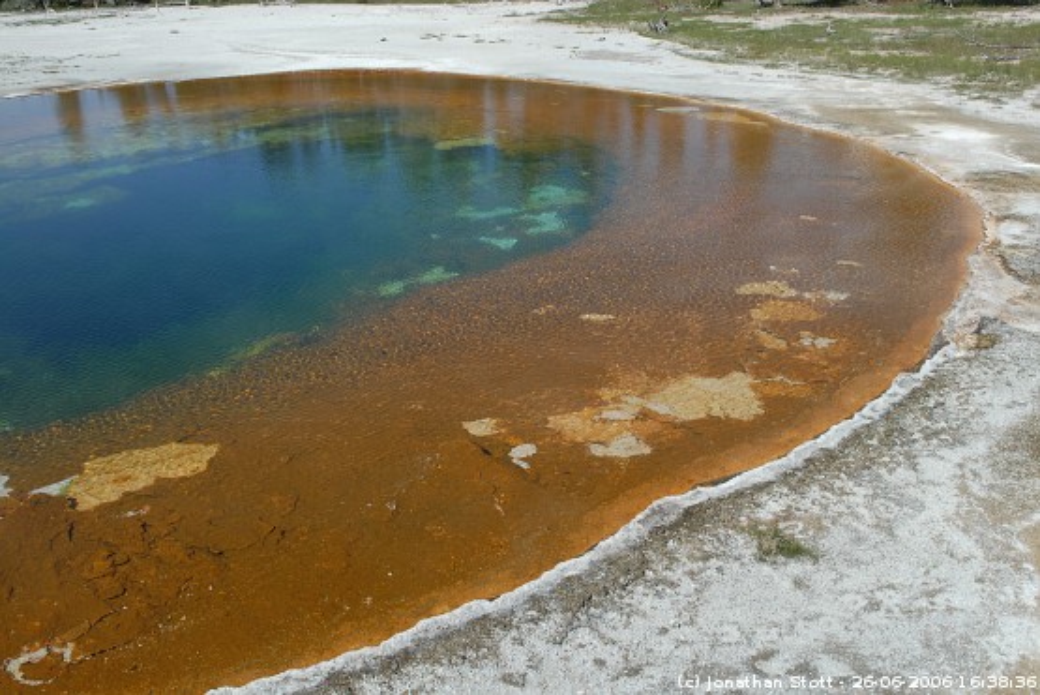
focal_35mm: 30
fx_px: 867
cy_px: 348
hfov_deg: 61.9
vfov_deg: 43.7
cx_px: 520
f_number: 9
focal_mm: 20
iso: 200
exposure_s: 1/125
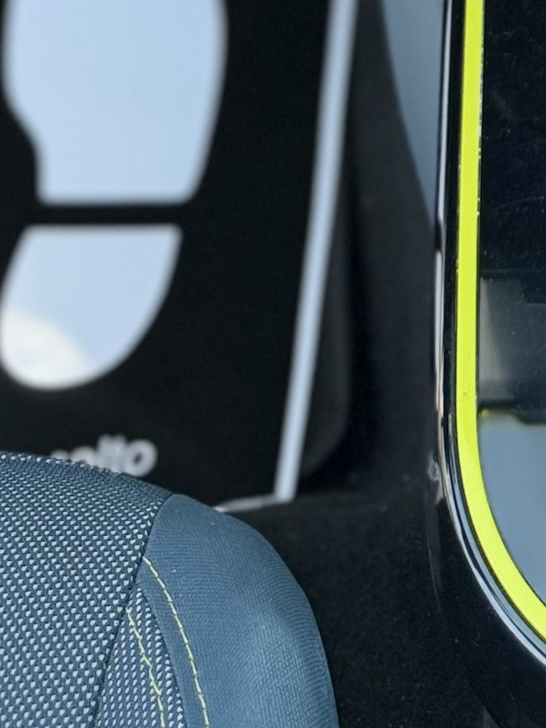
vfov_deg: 14.2
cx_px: 789
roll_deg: -3.0
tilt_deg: -33.6
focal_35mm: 111
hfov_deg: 12.7
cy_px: -815
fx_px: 2334
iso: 100
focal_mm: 6.76
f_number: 1.78
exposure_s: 1/677
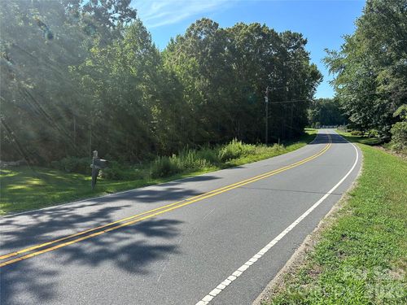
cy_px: 152
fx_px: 282
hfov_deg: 71.6
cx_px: 204
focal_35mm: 24
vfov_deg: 56.8
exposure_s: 1/2155
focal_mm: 6.86
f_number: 1.78
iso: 80
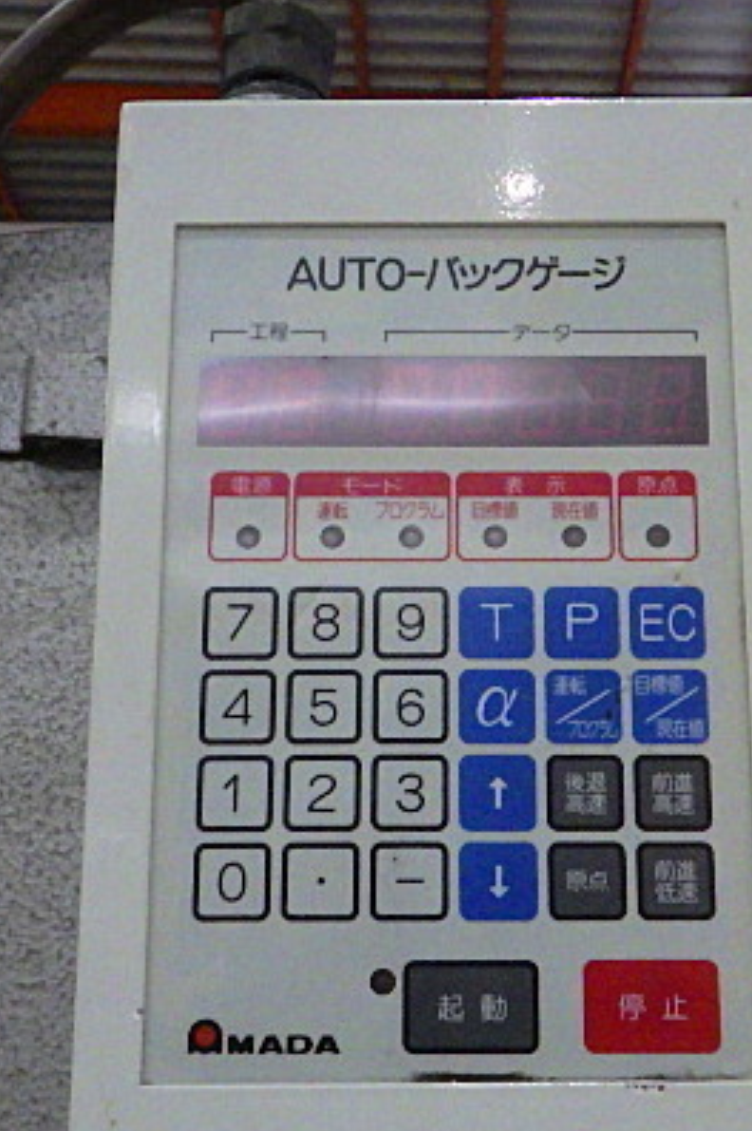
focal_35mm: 47
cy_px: 632
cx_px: 464
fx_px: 1475
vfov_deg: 41.9
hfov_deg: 28.5
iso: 640
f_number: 3.5
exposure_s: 1/45
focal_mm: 5
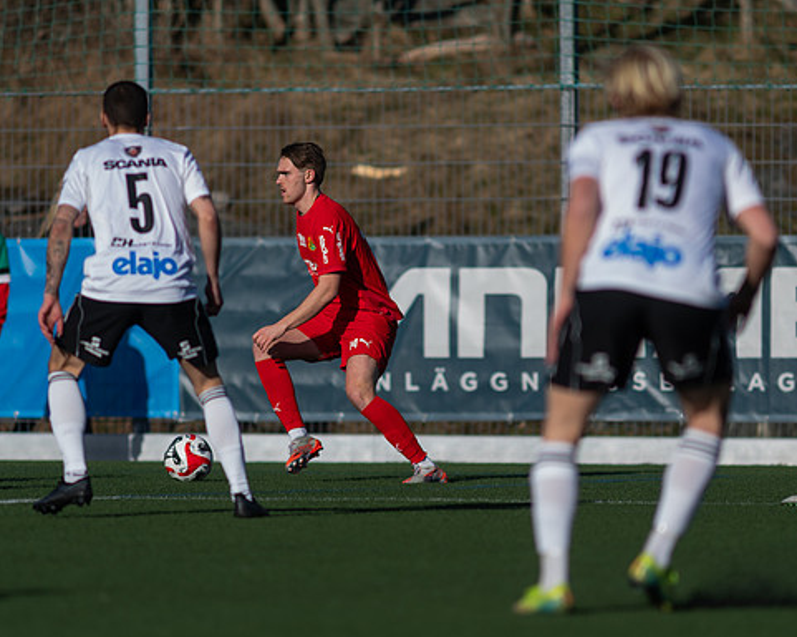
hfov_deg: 3.7
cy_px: 319
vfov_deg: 3.0
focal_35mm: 521
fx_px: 12279
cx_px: 374
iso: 100
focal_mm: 300
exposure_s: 1/1600
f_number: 3.2
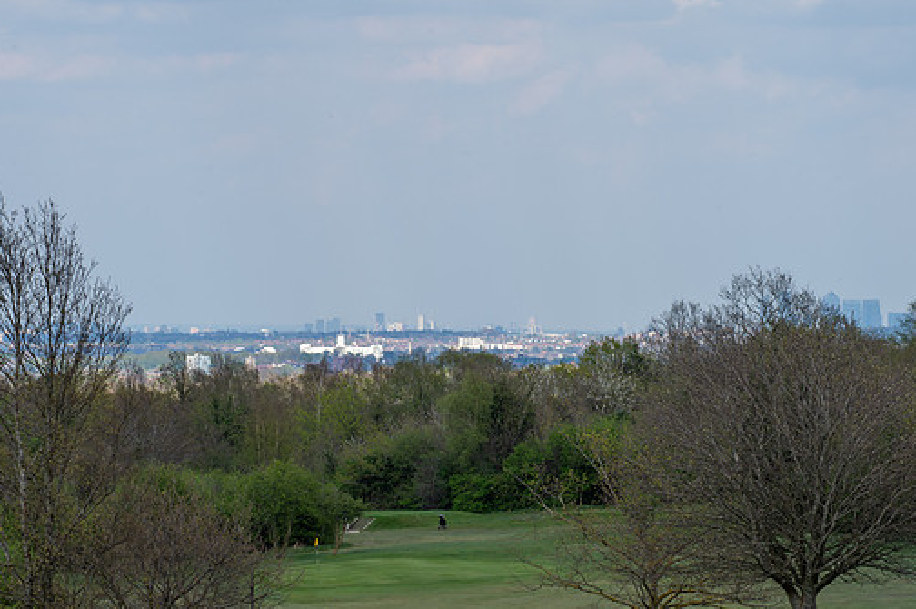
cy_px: 332
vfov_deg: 5.2
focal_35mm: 266
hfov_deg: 7.8
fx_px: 6762
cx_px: 431
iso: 100
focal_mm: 210
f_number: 14
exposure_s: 1/100
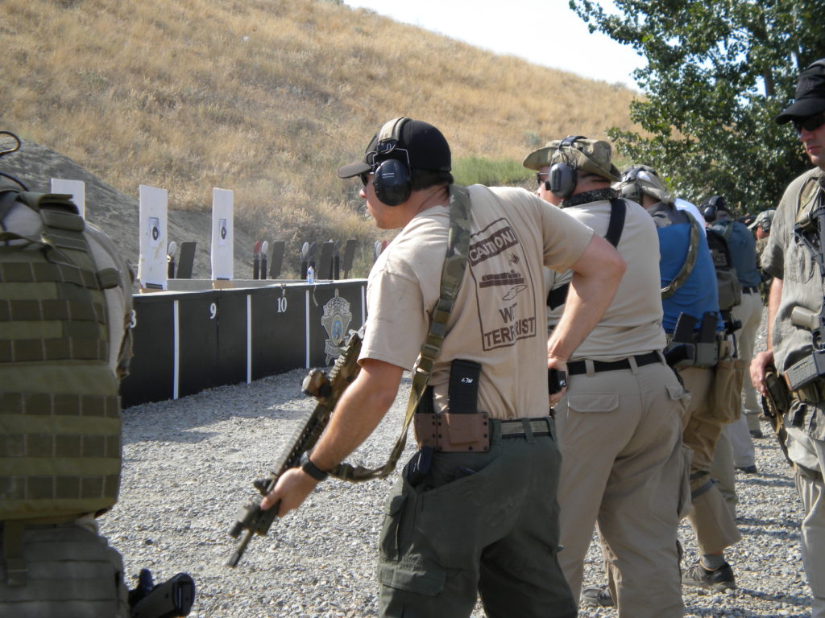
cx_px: 412
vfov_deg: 21.6
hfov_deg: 28.6
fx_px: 1621
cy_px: 309
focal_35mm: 68
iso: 80
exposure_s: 1/416
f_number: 4.6
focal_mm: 12.3
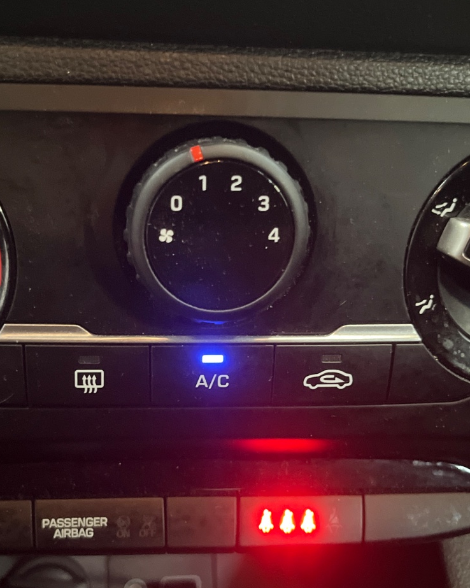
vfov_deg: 42.0
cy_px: 327
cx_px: 196
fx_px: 765
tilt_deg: -28.7
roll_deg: -2.5
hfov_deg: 34.1
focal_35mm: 44
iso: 2000
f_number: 1.6
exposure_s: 1/14
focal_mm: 5.1
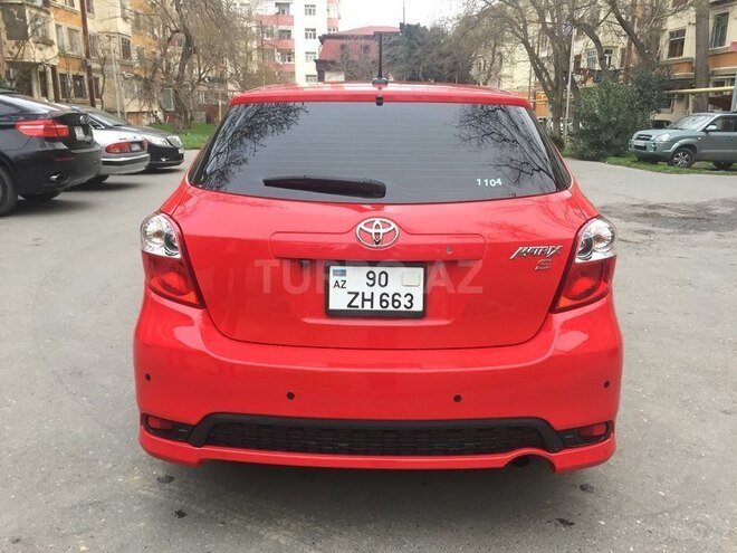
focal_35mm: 29
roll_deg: -0.1
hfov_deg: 61.7
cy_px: 276
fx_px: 617
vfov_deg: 48.2
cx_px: 368
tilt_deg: -15.0
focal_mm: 4.15
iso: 40
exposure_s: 1/33
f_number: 2.2
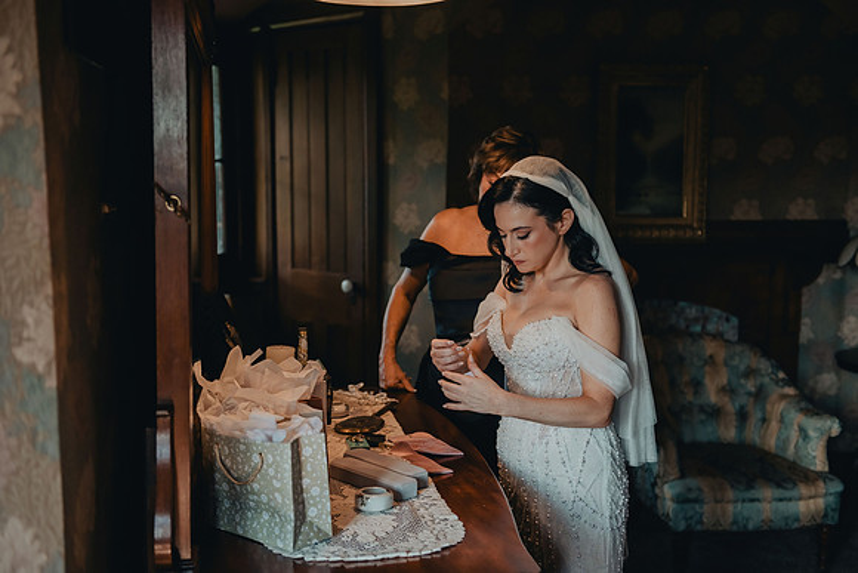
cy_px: 286
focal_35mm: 42
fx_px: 1001
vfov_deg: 31.9
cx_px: 429
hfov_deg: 46.4
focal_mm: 42
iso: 2000
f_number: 2.8
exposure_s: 1/400
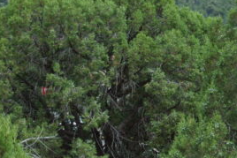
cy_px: 1
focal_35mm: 336
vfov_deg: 4.1
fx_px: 2213
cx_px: 450
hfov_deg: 6.0
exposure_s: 1/500
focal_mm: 32.8
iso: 100
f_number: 3.8
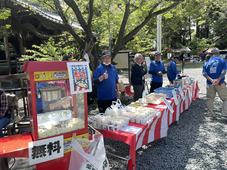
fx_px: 170
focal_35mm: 26
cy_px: 85
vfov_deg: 53.1
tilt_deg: -8.1
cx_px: 114
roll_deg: +2.5
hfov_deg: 67.3
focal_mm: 4.2
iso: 32
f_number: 1.6
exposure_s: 1/831
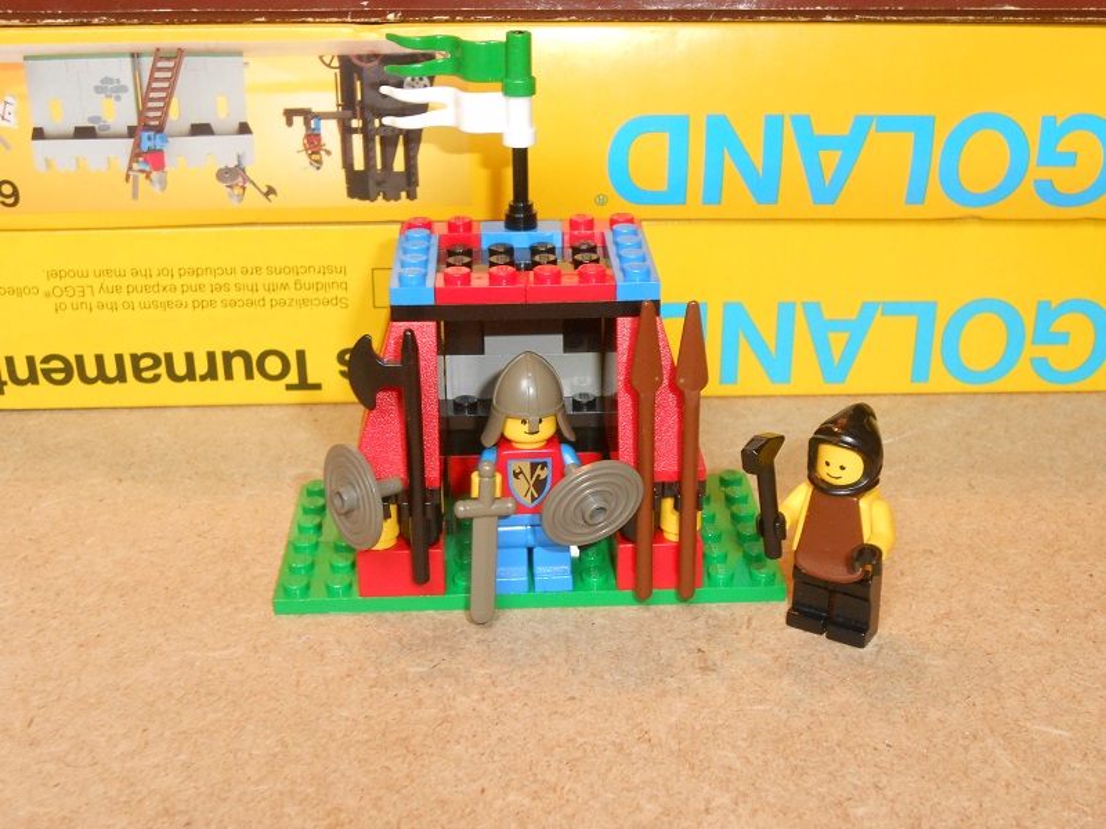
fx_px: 1566
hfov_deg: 38.9
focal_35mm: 49
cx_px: 553
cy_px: 414
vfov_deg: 29.7
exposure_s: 1/8
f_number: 4.8
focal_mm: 8.8
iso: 400
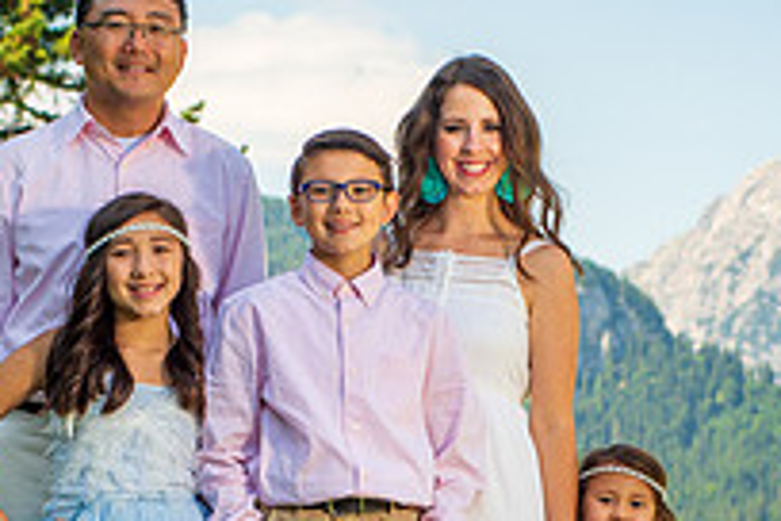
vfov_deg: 6.0
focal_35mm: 227
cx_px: 383
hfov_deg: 9.1
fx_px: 4924
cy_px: 527
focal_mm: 80
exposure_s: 1/320
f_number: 6.3
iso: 100
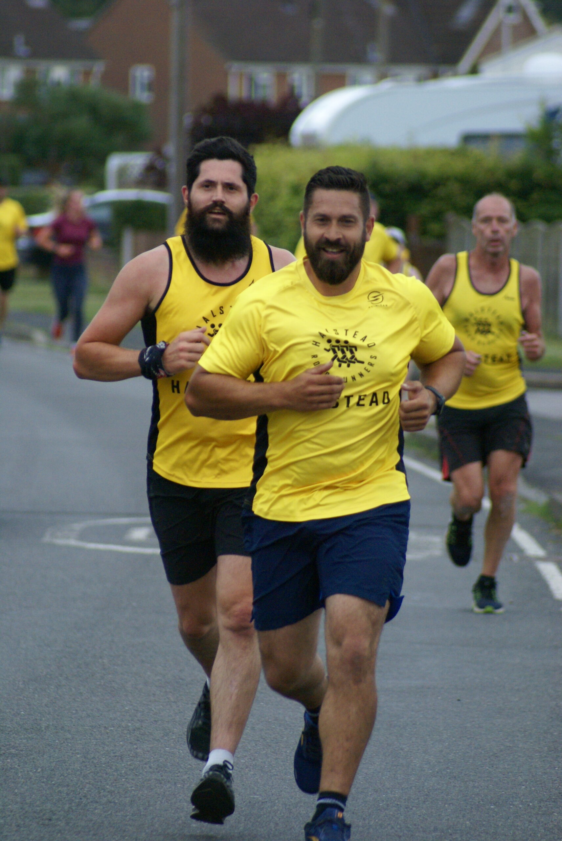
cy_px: 420
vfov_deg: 5.5
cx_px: 281
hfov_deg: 3.7
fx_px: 8765
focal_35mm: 375
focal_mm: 250
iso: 800
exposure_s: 1/320
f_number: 5.6
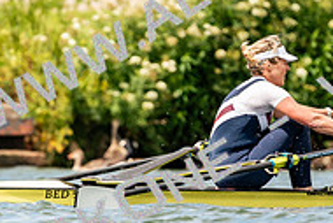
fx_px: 16940
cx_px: 189
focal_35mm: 1830
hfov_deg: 1.1
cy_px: 133
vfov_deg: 0.8
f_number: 6.3
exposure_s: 1/2000
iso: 320
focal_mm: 600
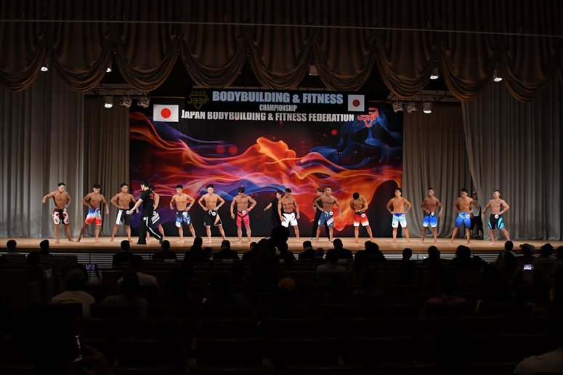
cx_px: 282
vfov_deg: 31.9
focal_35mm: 42
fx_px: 657
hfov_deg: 46.4
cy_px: 188
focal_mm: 28
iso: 3200
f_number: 5.6
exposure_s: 1/400
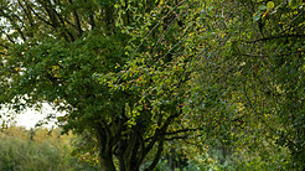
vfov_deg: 6.9
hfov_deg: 12.1
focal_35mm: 175
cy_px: 219
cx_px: -43
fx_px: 1414
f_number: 3.2
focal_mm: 62
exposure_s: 1/500
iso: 200
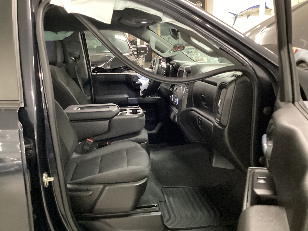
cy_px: 116
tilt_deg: -18.1
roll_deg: +2.1
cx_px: 154
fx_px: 276
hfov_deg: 58.4
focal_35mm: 31
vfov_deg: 45.4
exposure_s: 1/20
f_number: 2.4
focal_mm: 3.3
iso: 640
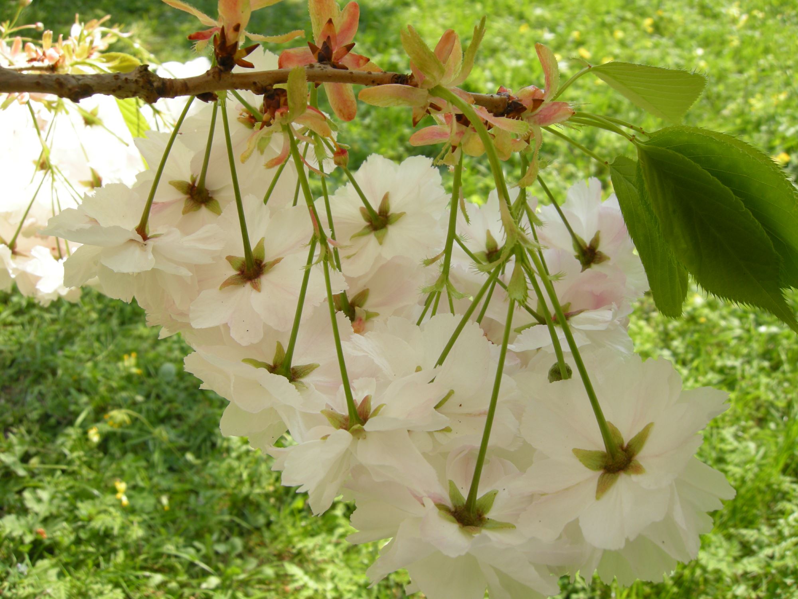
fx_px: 807
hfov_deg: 52.6
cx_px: 399
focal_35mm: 35
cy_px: 300
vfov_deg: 40.7
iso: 64
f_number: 4.8
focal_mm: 7.5
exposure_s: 1/132
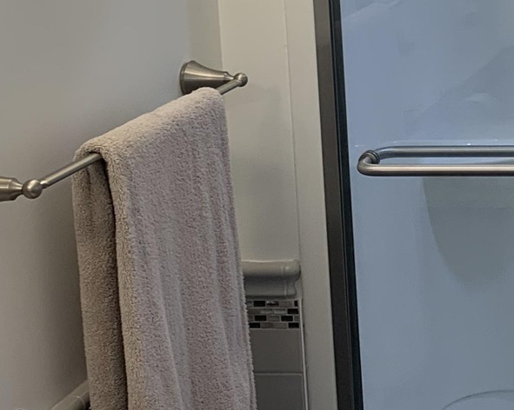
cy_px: -27
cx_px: 541
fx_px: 1505
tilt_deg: -5.6
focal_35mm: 99
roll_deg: +2.1
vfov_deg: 15.2
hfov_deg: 18.7
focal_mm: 4.25
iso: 40
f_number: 1.8
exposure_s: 1/120
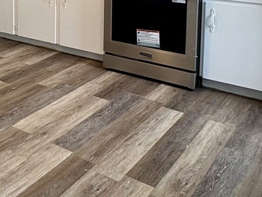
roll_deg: +0.4
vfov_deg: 24.8
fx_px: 409
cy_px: -29
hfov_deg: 33.7
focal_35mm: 54
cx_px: 28
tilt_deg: -5.2
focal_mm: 2.22
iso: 125
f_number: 2.2
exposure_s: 1/60
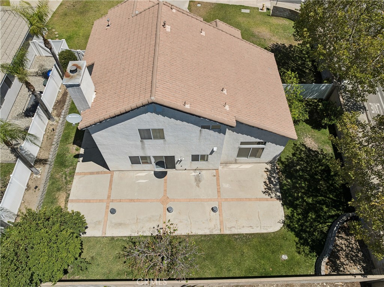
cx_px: 192
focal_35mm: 24
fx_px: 266
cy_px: 144
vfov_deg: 56.7
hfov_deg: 71.6
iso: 100
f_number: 2.8
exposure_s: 1/120
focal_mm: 12.3
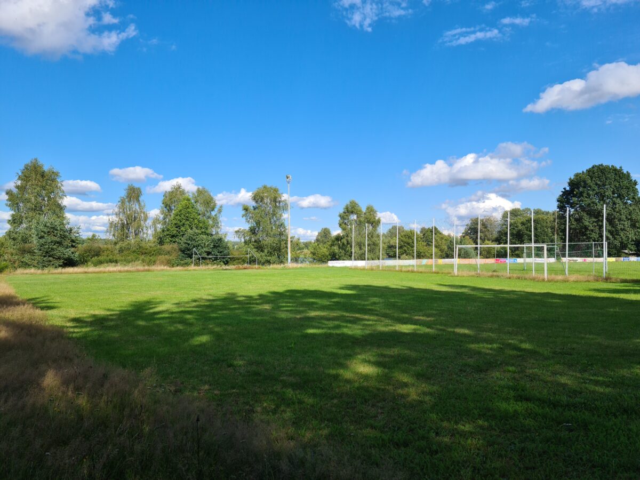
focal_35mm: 27
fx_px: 499
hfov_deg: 65.3
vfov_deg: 51.4
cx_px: 320
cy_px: 240
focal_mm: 5.9
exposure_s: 1/786
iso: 25
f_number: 2
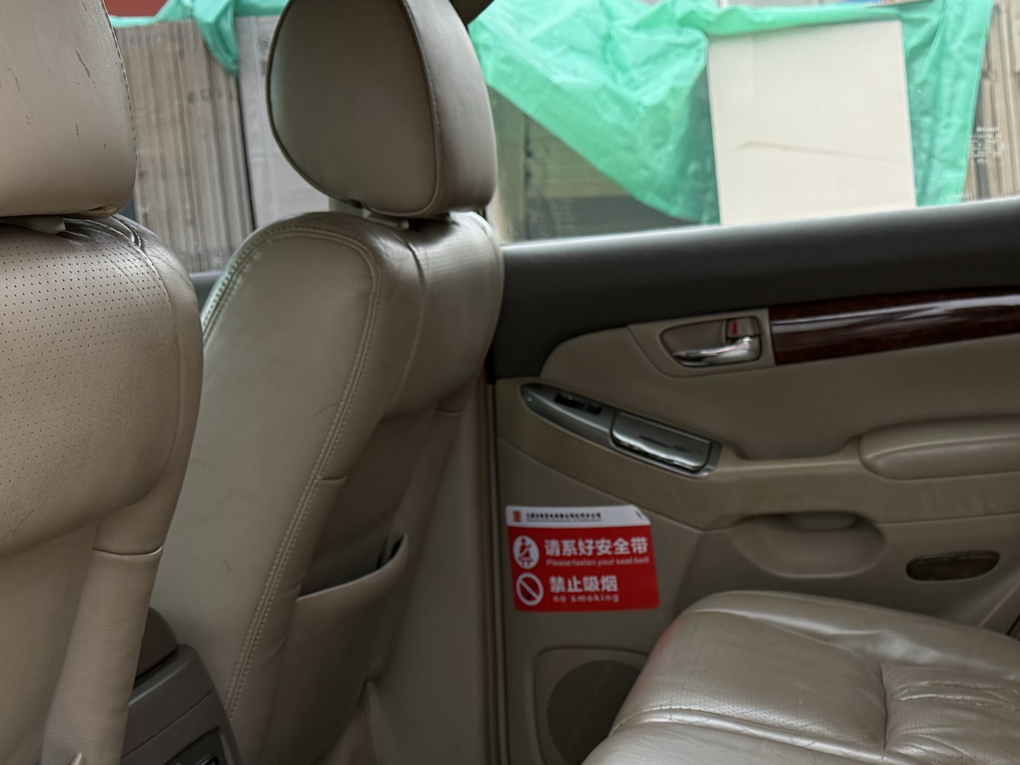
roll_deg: +3.7
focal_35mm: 62
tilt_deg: -16.7
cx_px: 826
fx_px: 1827
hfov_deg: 30.4
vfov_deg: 22.9
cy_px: 734
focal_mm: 6.76
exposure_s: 1/156
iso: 100
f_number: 1.78
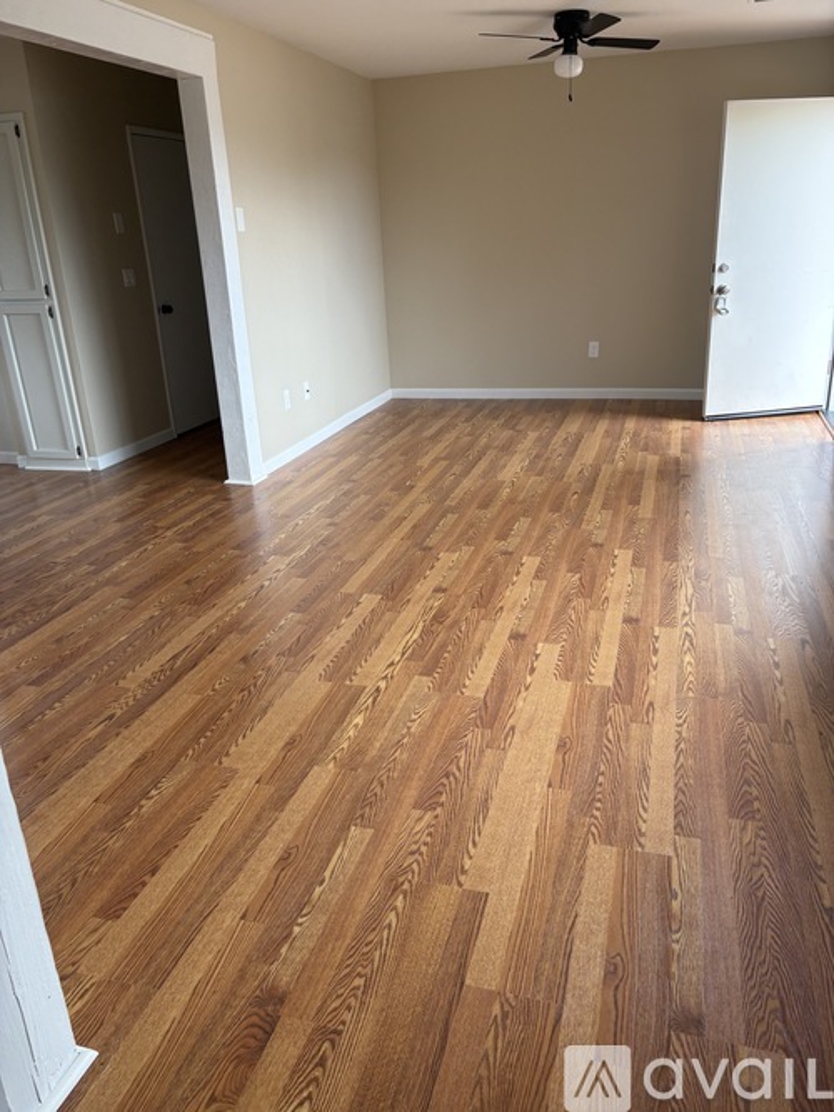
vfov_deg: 67.3
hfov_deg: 53.0
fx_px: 835
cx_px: 417
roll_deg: +2.1
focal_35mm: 26
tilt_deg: -19.6
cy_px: 556
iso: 64
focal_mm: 5.96
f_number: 1.6
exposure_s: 1/122
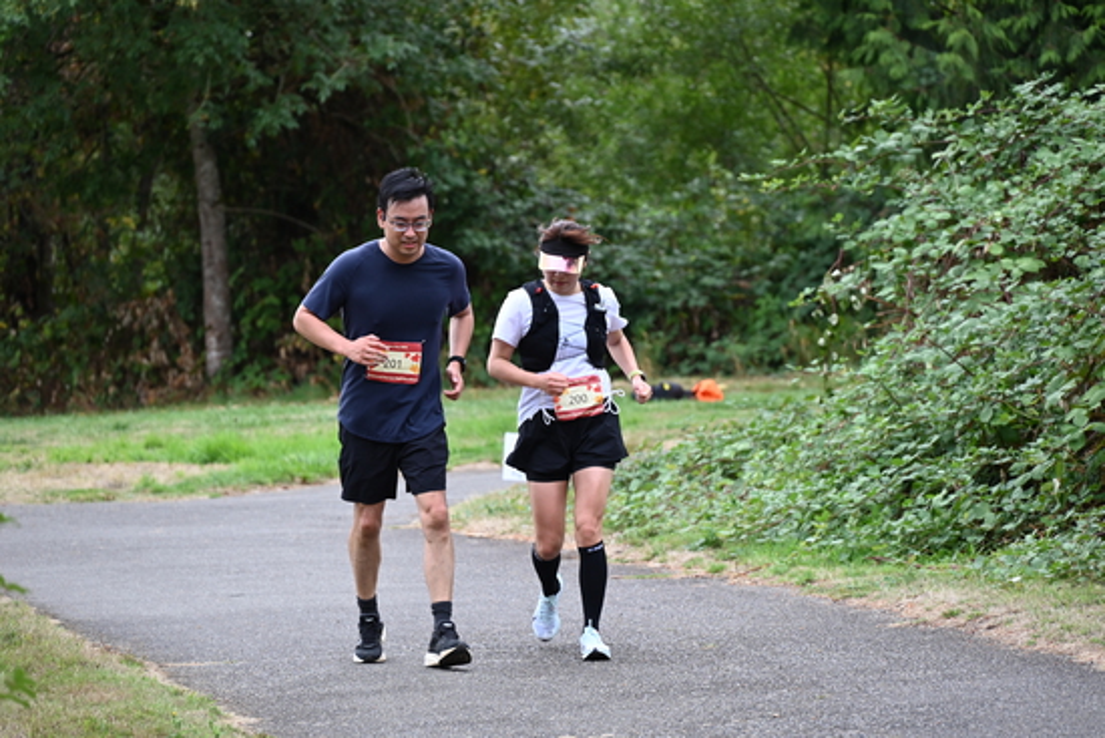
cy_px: 369
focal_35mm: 200
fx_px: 6140
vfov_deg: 6.9
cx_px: 552
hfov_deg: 10.3
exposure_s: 1/250
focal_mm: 200
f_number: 6.3
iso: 500
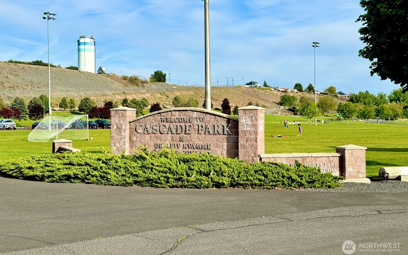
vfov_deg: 25.3
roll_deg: +0.4
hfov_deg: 39.6
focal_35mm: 51
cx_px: 204
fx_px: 567
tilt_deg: -0.3
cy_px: 104
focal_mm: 6.86
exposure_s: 1/4608
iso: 64
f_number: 1.78
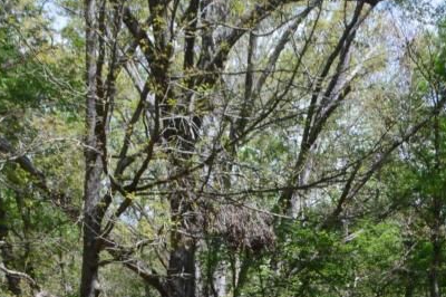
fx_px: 1003
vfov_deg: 15.9
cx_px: 408
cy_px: 402
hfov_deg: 24.3
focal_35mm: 81
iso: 400
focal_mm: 18
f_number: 10
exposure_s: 1/250
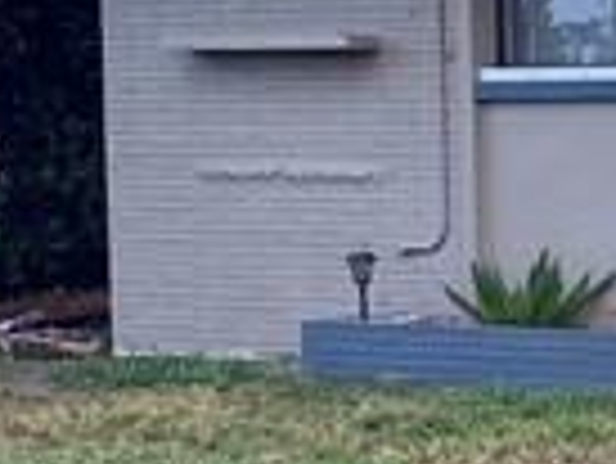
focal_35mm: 194
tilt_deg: -4.1
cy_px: 423
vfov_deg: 7.6
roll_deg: +1.1
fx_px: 3455
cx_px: 1057
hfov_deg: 9.7
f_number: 1.8
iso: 32
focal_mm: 4.25
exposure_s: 1/379
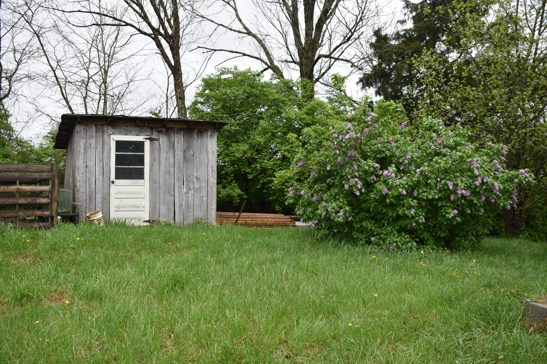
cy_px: 182
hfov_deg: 51.3
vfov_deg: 35.5
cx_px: 274
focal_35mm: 38
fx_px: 570
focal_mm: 25
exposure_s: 1/250
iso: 200
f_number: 5.6
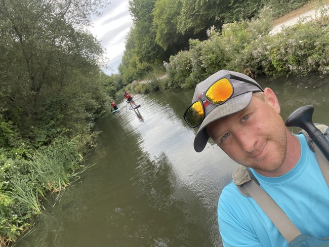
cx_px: 164
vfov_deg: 58.9
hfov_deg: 73.9
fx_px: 219
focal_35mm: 23
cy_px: 124
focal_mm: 2.71
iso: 25
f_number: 2.2
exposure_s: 1/122
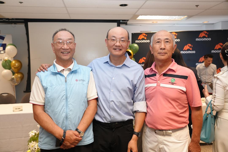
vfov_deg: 43.6
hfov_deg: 61.9
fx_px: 190
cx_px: 114
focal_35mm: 30
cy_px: 76
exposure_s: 1/160
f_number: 4
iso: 2500
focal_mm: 30
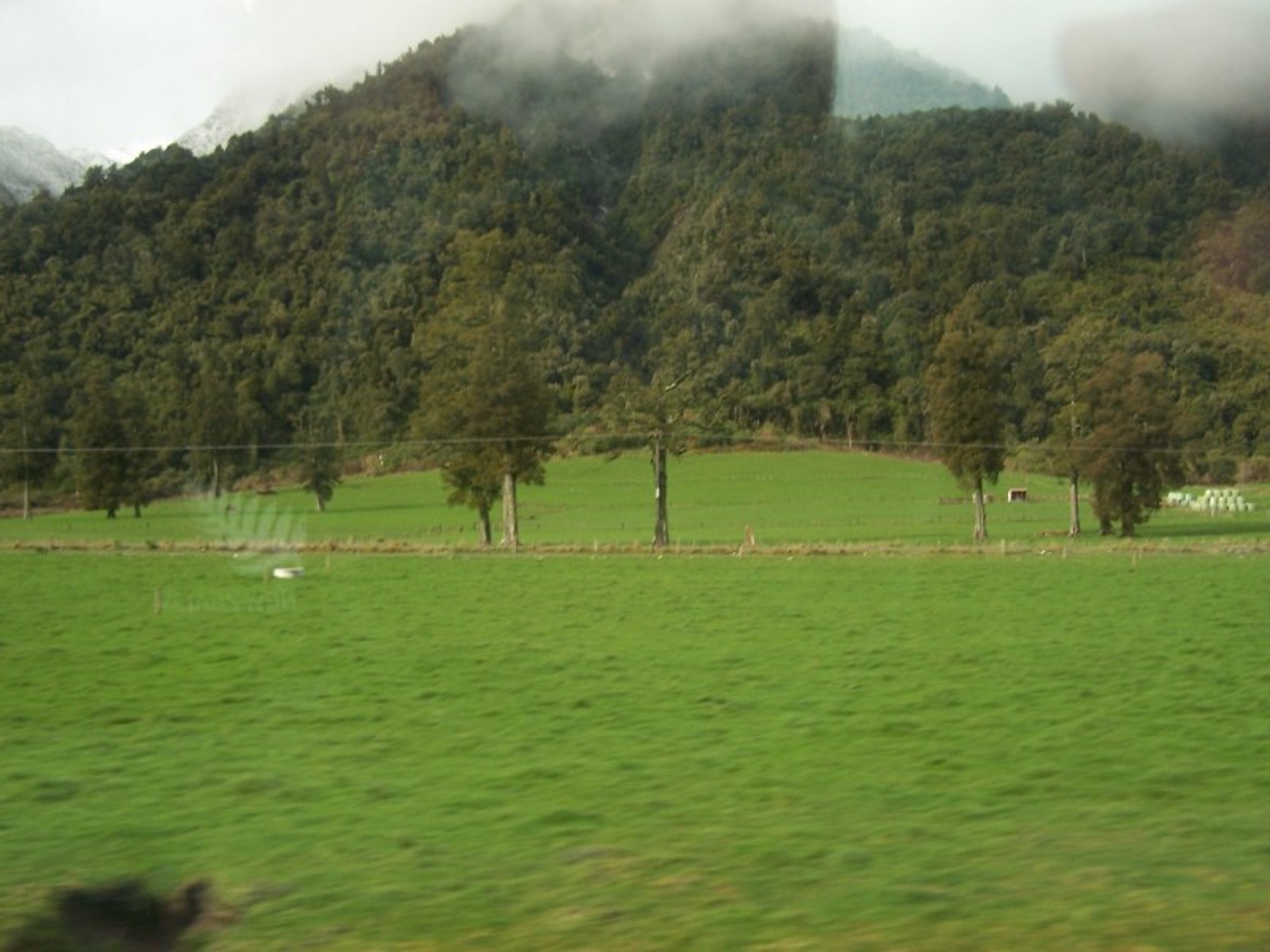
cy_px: 476
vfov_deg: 37.7
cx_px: 635
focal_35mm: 38
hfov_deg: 49.0
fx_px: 1394
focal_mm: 6.3
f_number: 2.8
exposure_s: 1/180
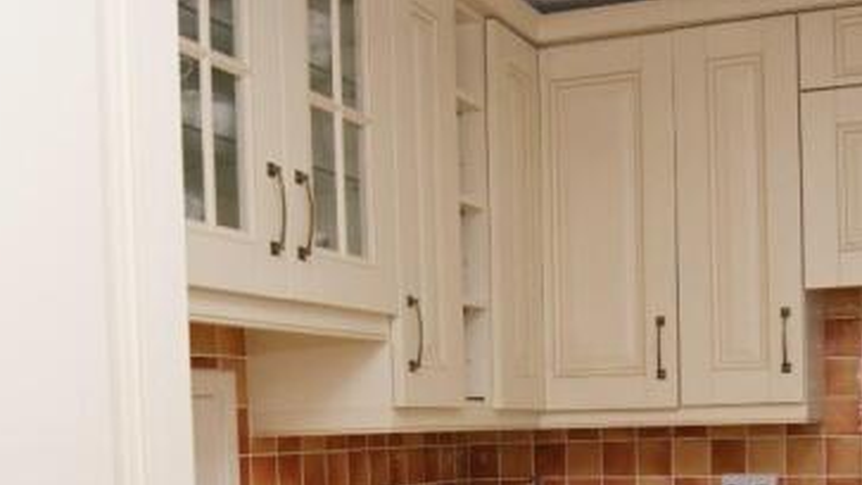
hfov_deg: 40.4
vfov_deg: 22.3
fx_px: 1165
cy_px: 517
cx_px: 512
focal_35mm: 51
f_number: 5.6
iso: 400
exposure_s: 1/60
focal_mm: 18
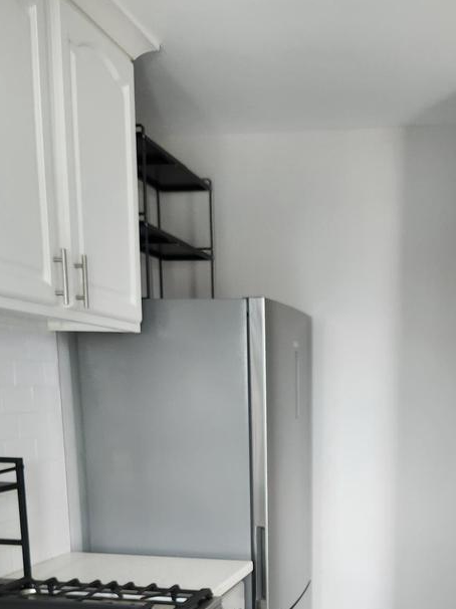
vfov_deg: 42.3
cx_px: 332
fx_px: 721
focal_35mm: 41
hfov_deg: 34.5
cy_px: 540
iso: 200
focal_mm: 5.4
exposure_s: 1/180
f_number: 1.8
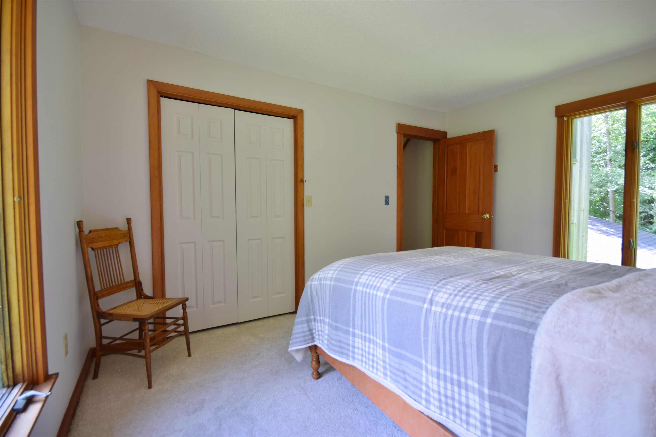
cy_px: 218
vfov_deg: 77.3
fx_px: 273
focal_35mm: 15
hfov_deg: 100.4
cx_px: 328
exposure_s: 1/15
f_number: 8
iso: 200
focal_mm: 10
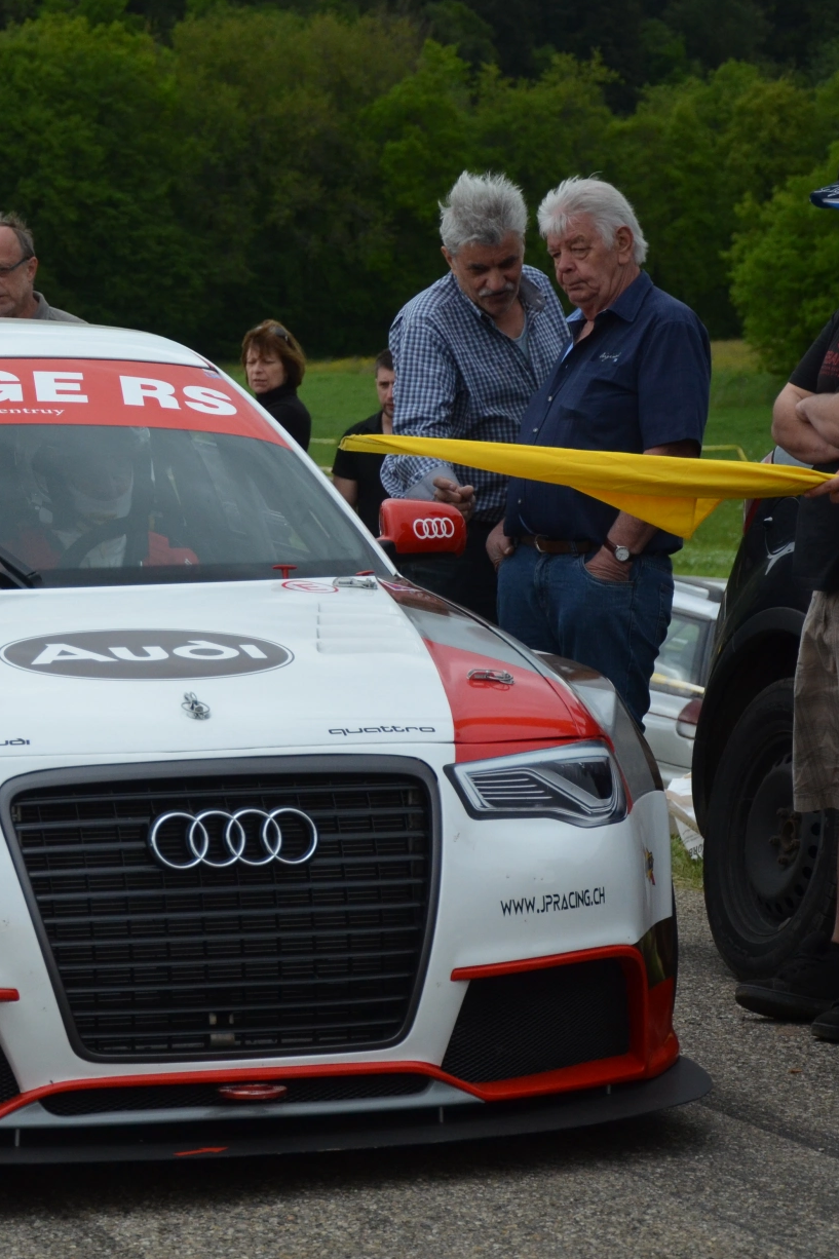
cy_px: 624
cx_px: 119
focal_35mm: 136
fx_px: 4755
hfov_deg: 10.0
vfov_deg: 15.1
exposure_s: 1/1000
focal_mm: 58
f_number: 5
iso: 720
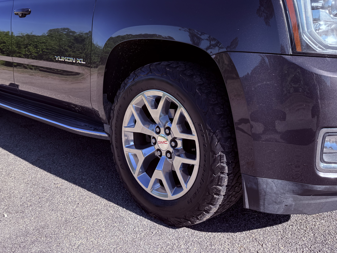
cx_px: 137
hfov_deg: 49.9
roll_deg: +0.5
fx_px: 360
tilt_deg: -6.1
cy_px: 86
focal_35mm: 37
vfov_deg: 38.3
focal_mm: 6.76
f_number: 1.78
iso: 80
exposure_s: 1/2053
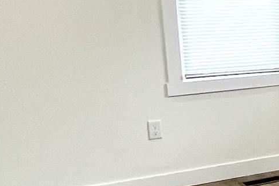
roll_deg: -0.2
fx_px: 666
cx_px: 539
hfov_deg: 17.7
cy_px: 107
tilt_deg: -11.0
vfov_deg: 15.9
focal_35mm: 86
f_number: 1.8
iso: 50
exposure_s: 1/120
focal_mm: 1.57
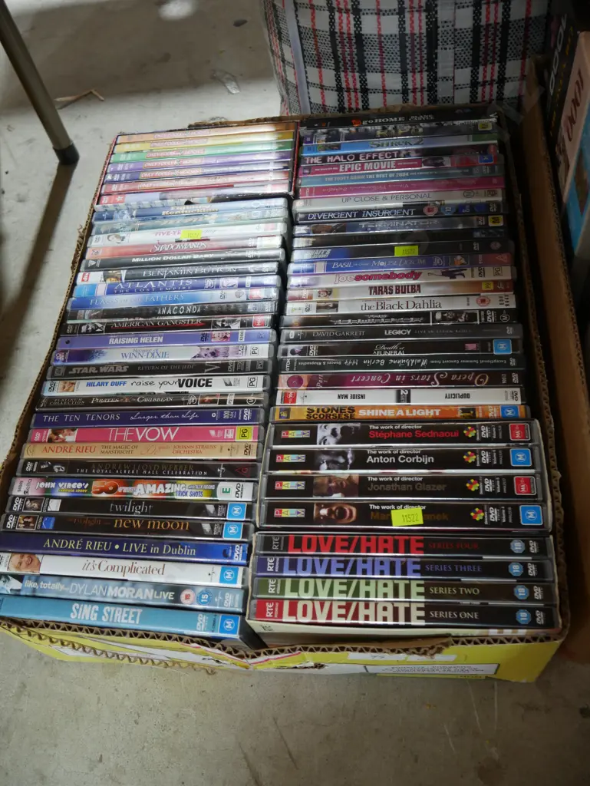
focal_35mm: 30
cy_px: 393
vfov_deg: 59.9
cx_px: 295
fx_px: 681
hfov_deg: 46.8
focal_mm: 15
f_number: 3.6
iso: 640
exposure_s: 1/60
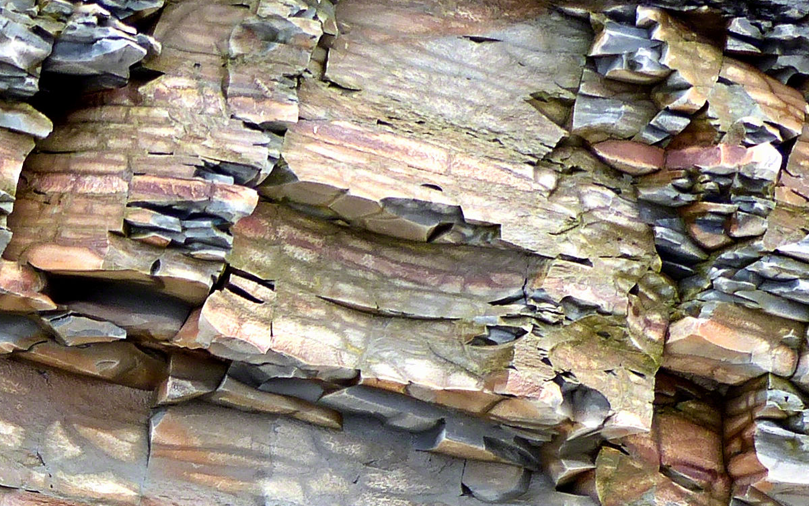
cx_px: -343
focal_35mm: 208
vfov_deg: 6.2
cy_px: 756
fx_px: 4586
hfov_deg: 9.8
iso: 100
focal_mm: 10.5
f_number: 2.8
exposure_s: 1/100
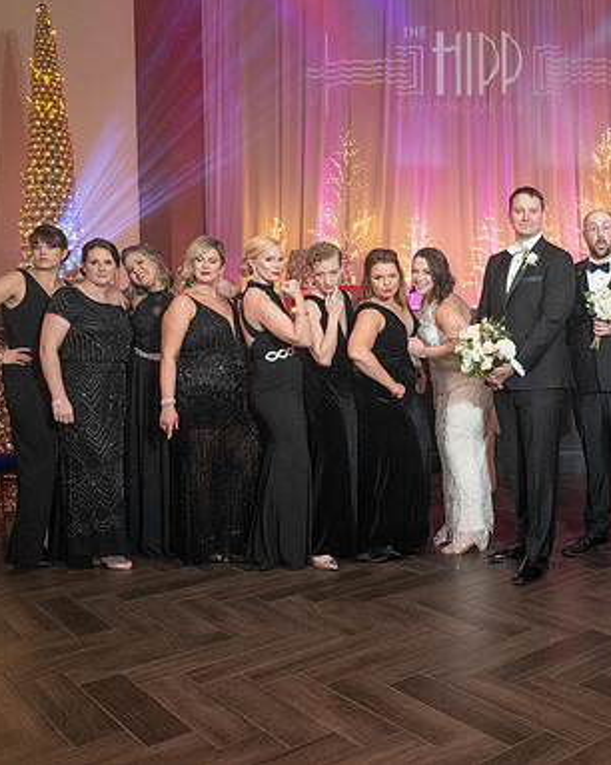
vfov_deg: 49.1
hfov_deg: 38.4
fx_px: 837
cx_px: 503
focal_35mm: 37
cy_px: 381
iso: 4000
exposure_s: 1/100
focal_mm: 26
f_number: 5.6
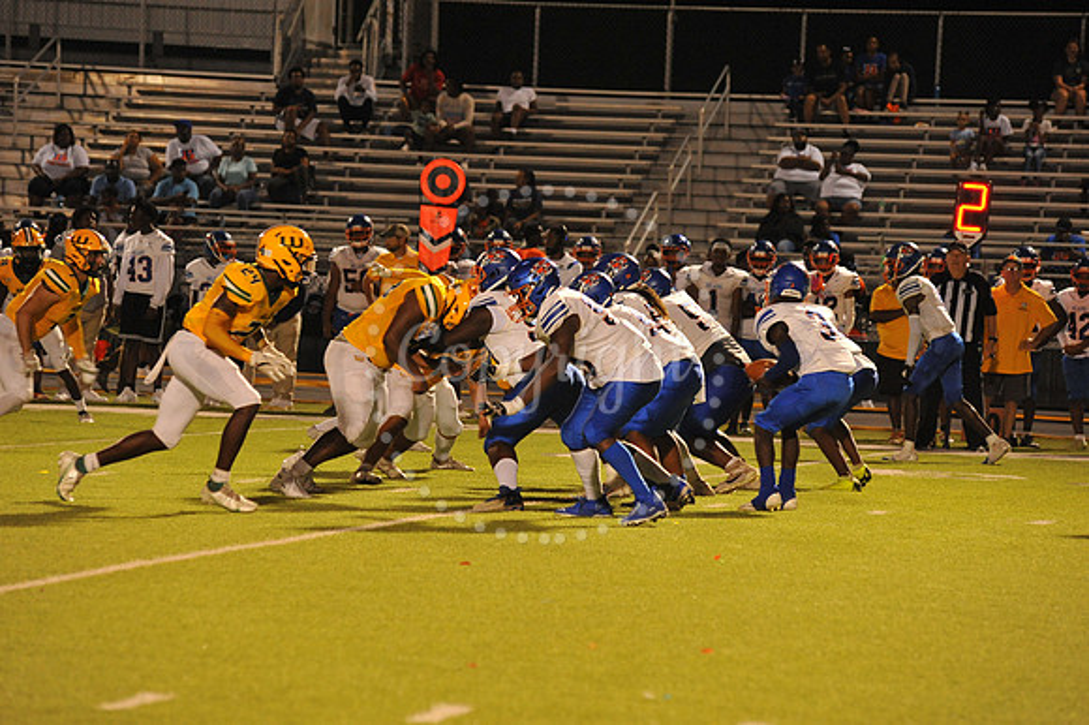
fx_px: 6046
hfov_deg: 10.3
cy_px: 362
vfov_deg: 6.9
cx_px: 544
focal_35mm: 200
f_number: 5.6
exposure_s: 1/160
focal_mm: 200
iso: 3200
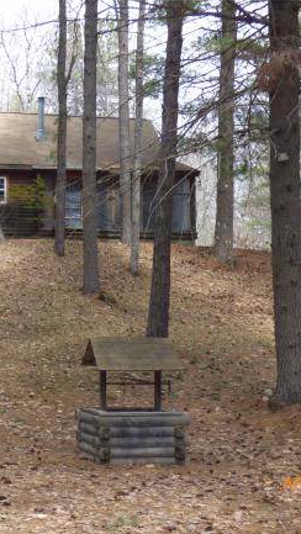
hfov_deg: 16.5
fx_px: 1034
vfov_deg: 29.0
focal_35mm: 73
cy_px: 268
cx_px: 76
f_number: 3.8
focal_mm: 8.68
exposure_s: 1/160
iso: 100
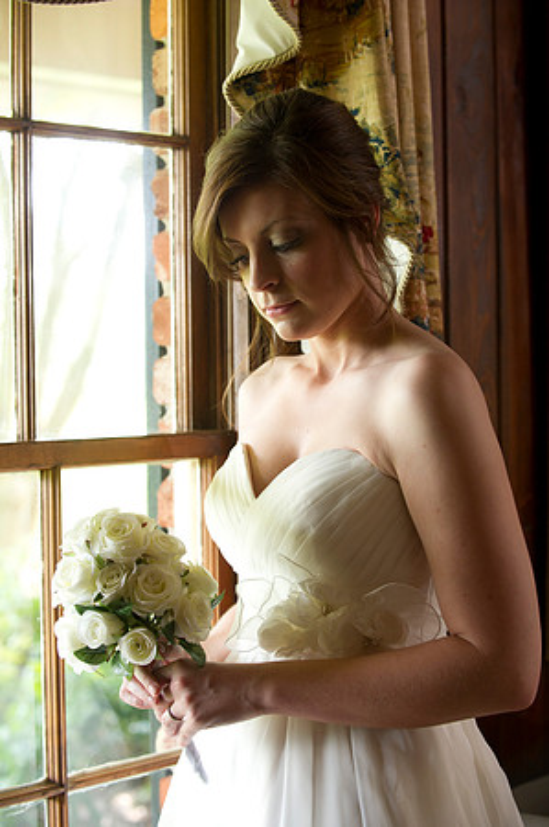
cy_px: 414
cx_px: 274
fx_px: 1788
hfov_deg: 17.5
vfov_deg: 26.0
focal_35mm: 78
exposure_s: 1/100
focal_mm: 78
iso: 1250
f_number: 3.5
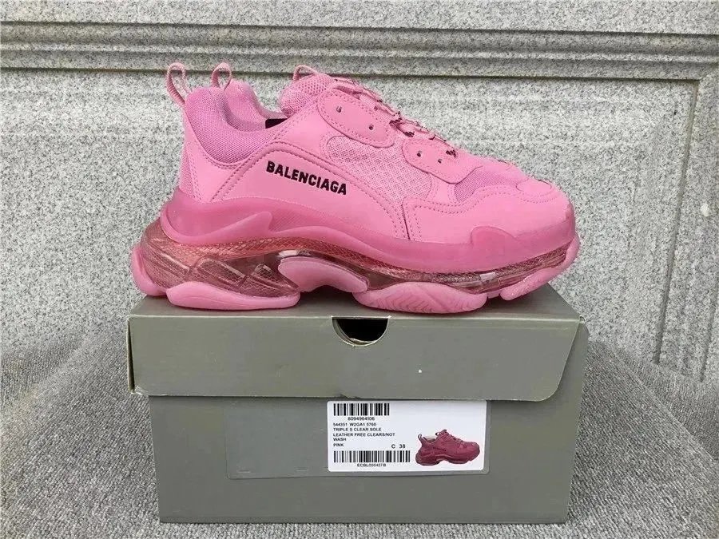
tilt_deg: -15.7
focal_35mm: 31
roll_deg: -0.5
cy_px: 270
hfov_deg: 58.4
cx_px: 360
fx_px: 644
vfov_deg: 45.4
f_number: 2.4
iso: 25
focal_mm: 3.3
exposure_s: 1/165
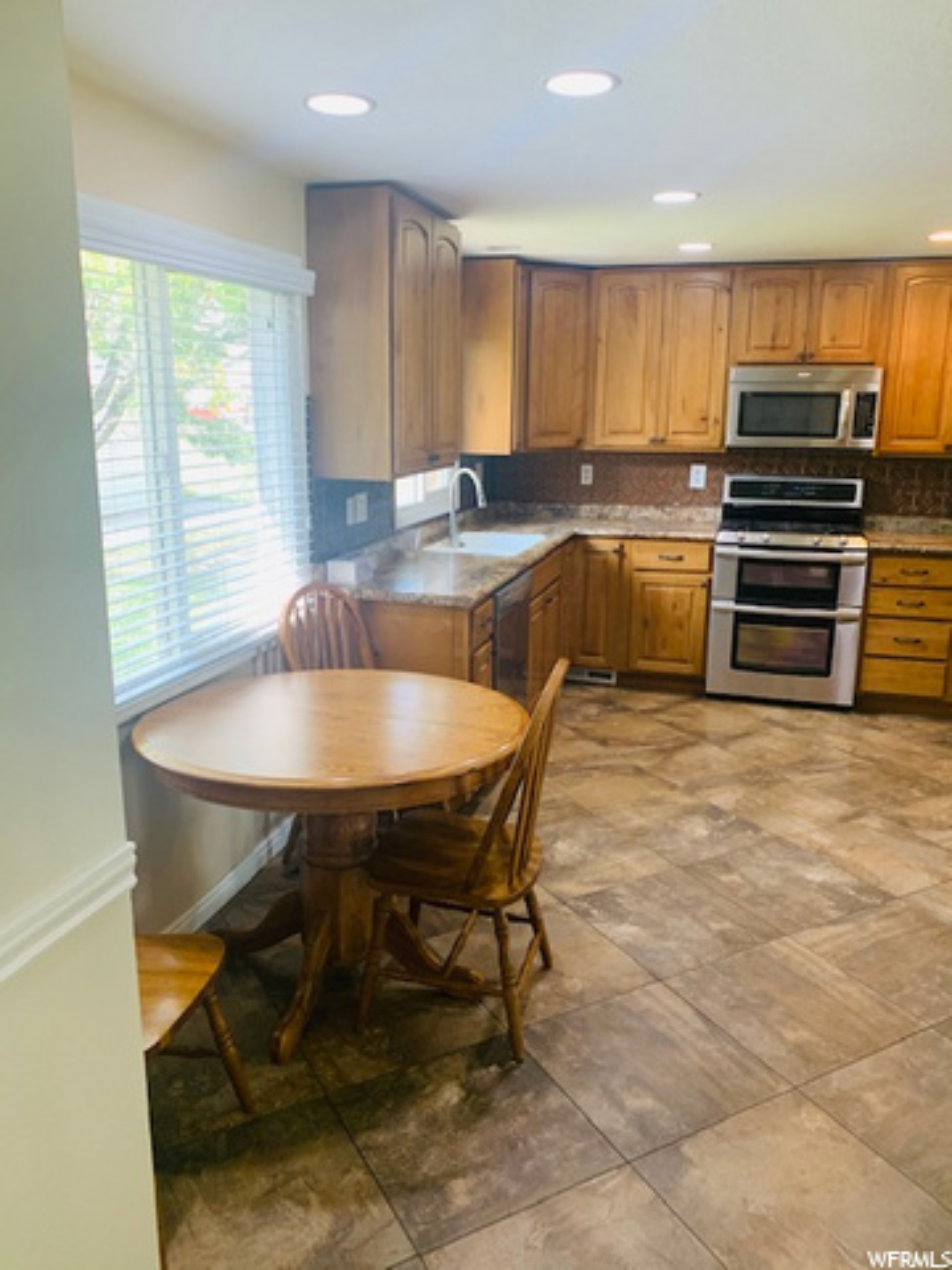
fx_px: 953
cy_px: 635
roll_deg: -0.2
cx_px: 476
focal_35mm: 26
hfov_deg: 53.1
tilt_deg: -12.6
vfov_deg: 67.3
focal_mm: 4.25
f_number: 1.8
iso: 125
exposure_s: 1/60
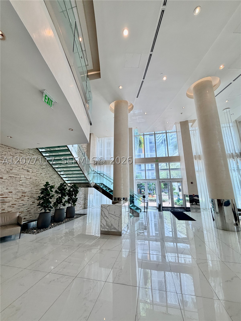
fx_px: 130
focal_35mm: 14
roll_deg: -0.2
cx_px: 120
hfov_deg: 85.7
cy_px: 160
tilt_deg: +12.4
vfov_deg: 102.1
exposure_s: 1/120
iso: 100
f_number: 2.2
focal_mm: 2.22
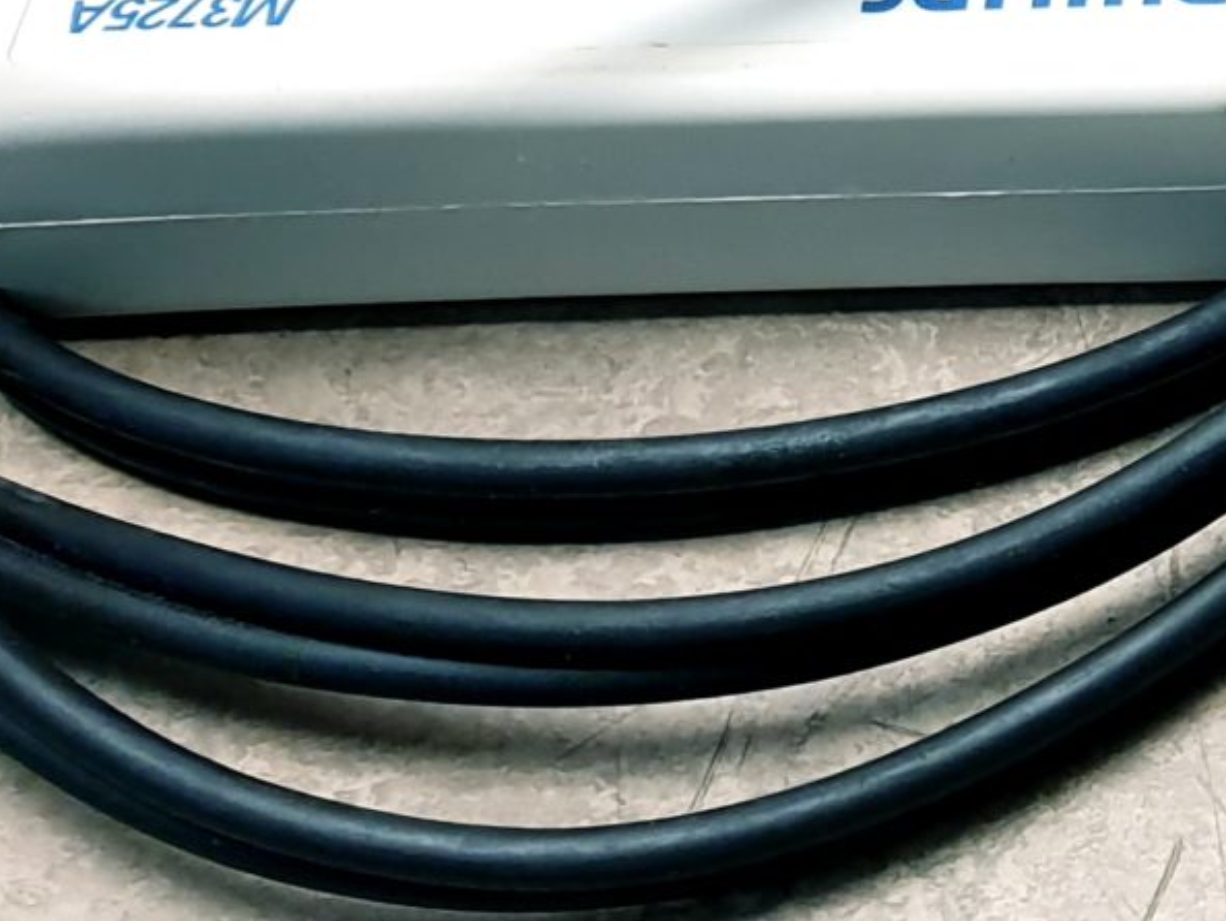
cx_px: 2462
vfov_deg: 13.2
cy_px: 624
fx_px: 3968
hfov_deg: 14.5
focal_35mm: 112
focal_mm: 4.3
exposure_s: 1/100
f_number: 2.4
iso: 80
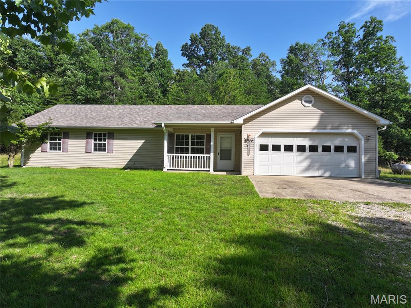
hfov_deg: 71.6
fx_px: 285
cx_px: 206
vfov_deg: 56.7
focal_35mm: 24
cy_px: 154
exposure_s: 1/1250
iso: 120
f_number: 2.8
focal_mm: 12.29
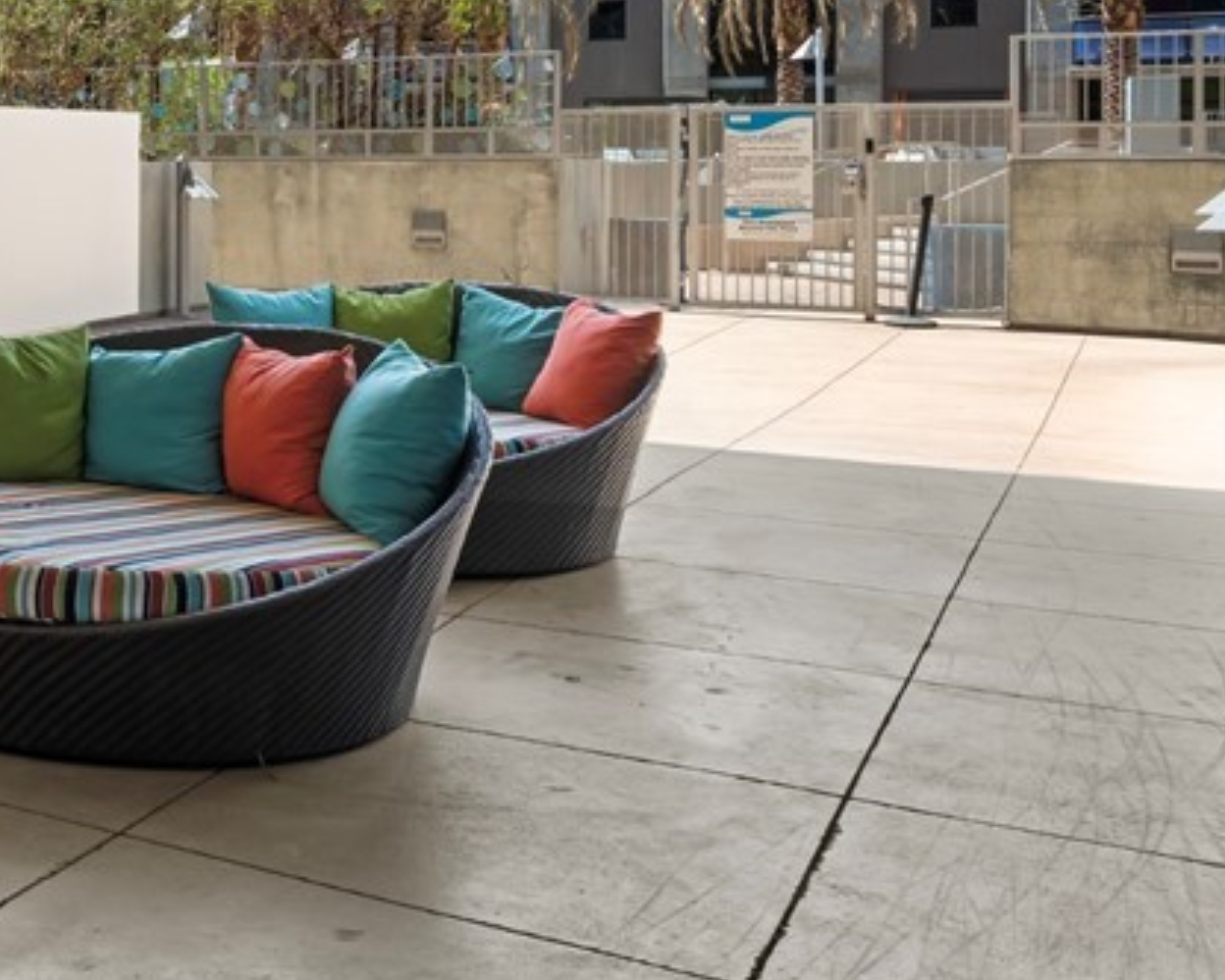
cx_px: -318
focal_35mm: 49
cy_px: 177
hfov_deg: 30.8
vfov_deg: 30.0
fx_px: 1777
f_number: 8
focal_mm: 20
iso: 400
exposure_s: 1/125
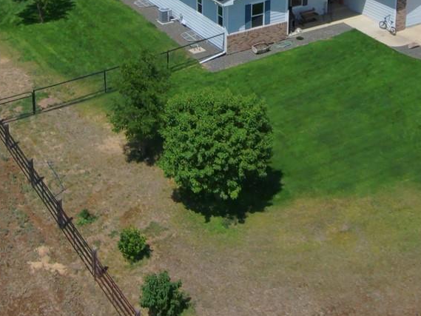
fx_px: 718
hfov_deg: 32.5
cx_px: 273
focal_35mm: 59
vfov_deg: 22.6
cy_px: -74
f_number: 2.8
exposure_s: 1/120
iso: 220
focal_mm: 3.7
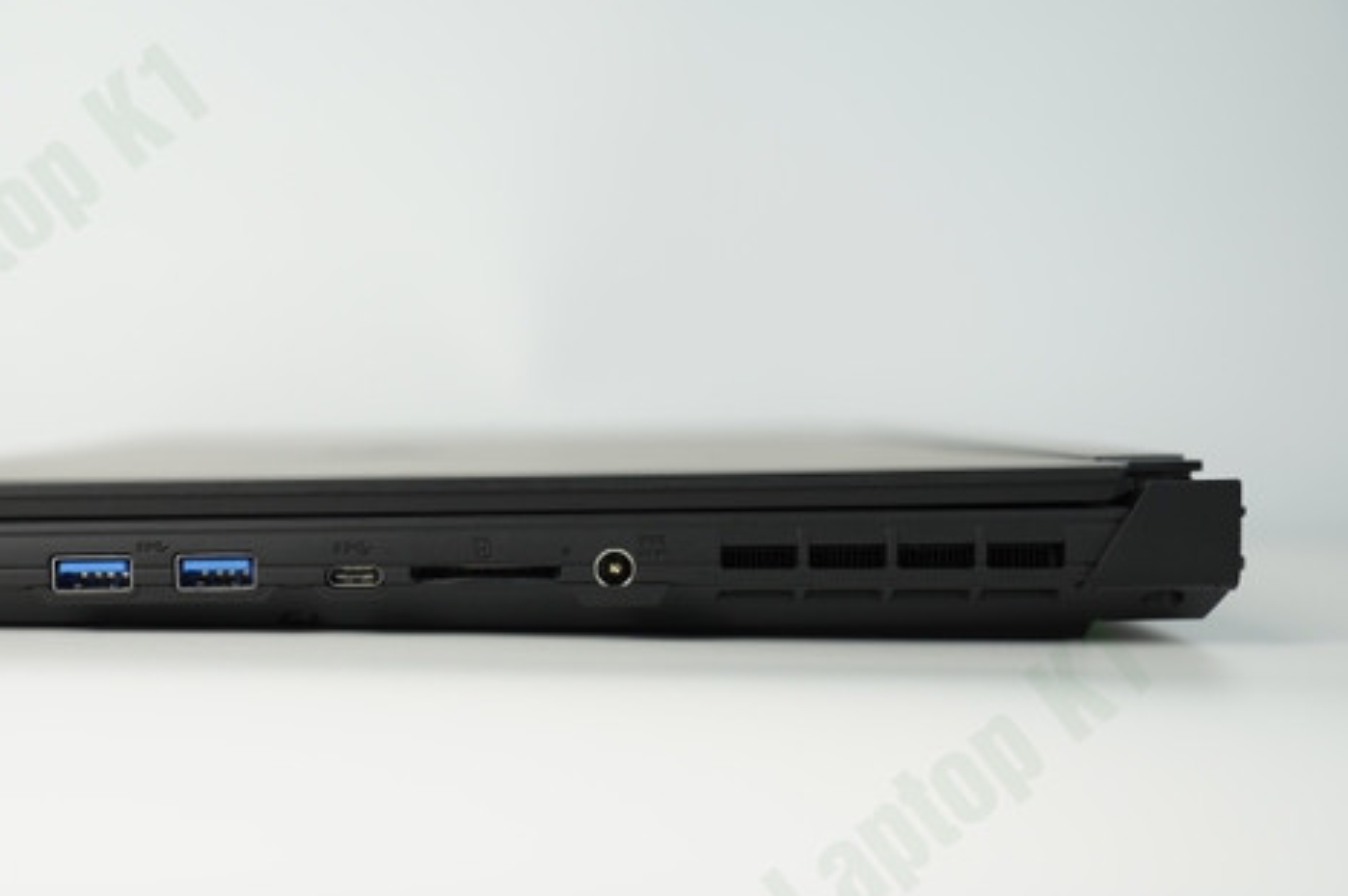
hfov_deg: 34.3
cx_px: 492
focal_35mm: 58
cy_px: 538
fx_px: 2170
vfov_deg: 23.3
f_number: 2.8
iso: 100
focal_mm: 30
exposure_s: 1/125
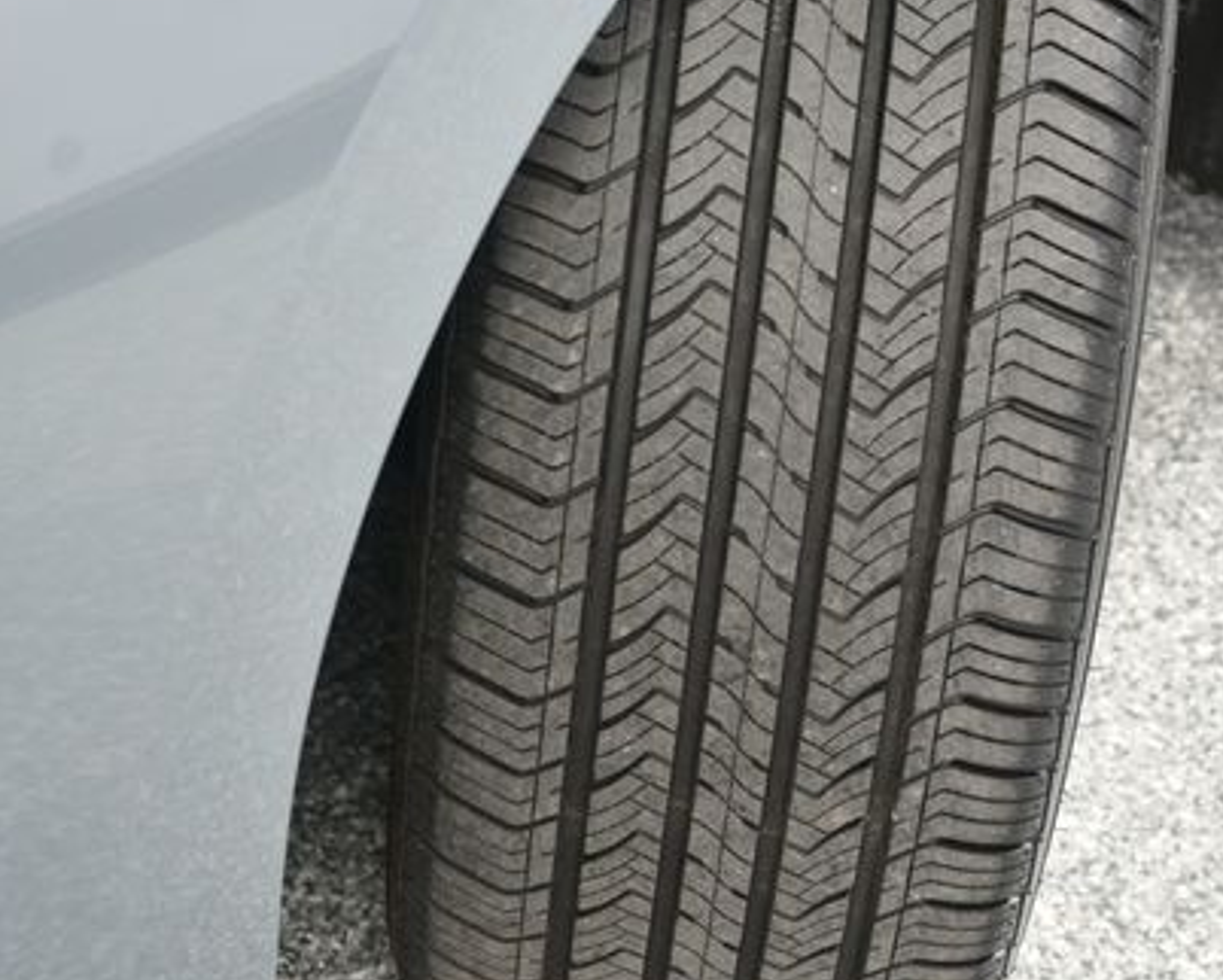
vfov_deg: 15.4
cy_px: 453
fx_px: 3621
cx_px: 748
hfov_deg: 19.1
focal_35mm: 100
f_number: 5.6
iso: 100
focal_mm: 45
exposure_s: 1/160
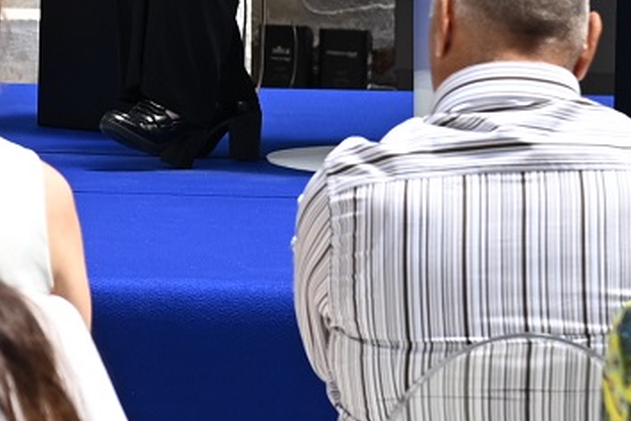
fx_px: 7799
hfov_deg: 4.5
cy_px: -273
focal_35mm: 445
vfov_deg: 3.1
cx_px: -790
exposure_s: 1/400
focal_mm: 70
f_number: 5
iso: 160
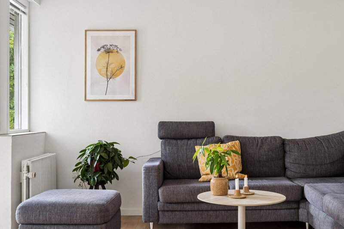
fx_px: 459
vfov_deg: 28.1
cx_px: 172
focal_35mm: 48
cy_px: 114
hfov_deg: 41.1
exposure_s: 1/8
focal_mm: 32
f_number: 8
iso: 200
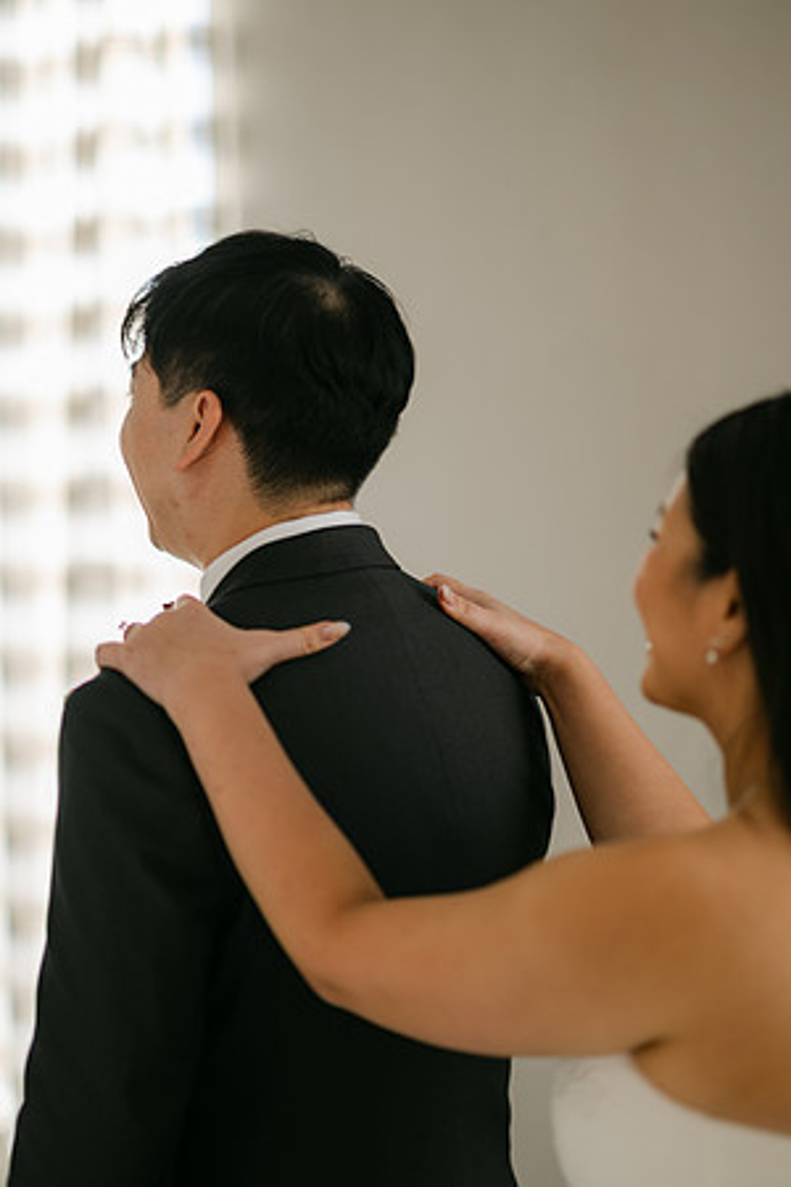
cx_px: 396
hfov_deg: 16.1
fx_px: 2801
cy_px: 594
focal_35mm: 85
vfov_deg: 23.9
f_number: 1.8
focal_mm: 85
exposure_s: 1/160
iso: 64
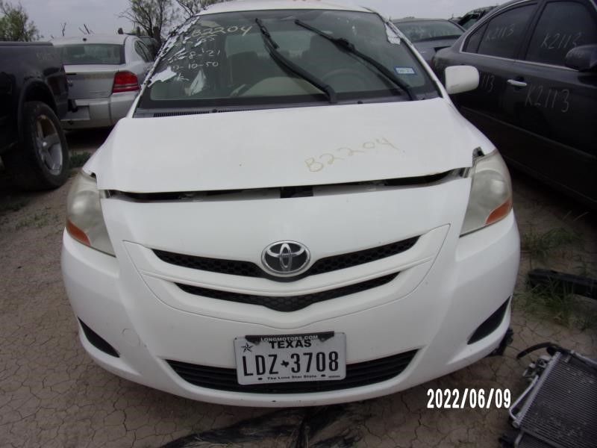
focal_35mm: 24
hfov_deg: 71.6
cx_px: 298
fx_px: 414
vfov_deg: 56.8
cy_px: 224
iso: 80
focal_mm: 4.3
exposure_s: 1/1300
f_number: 3.3
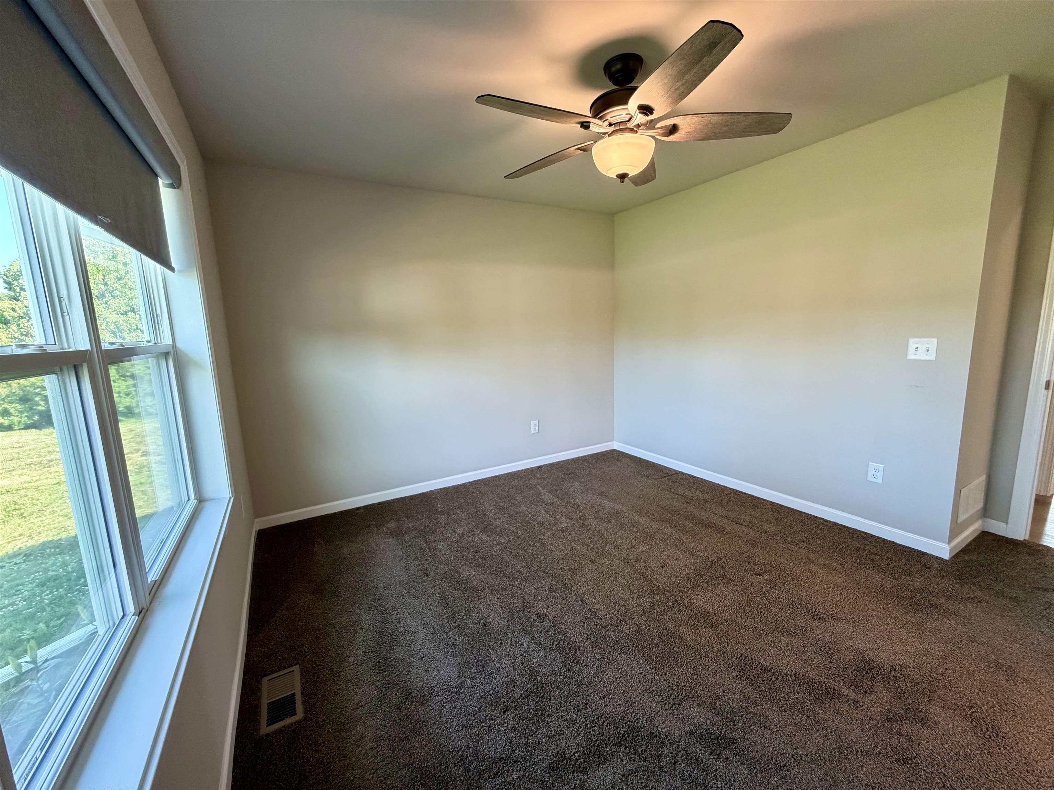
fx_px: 426
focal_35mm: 14
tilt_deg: -9.2
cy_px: 395
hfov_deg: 102.1
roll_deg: +2.2
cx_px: 527
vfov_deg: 85.7
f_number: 2.2
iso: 320
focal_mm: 2.22
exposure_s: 1/120
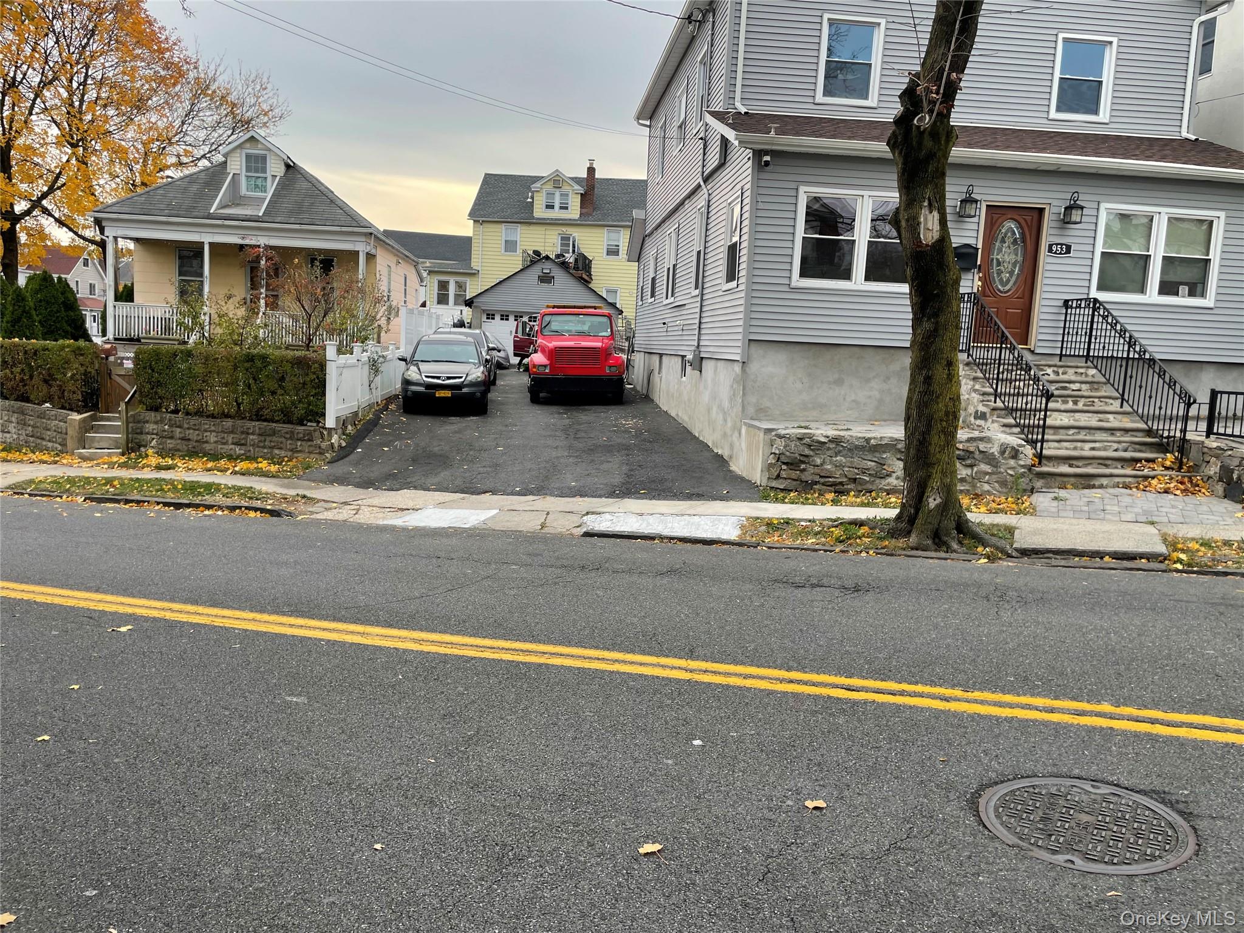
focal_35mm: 26
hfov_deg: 67.3
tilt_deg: -7.1
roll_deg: -3.2
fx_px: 934
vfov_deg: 53.1
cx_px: 622
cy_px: 466
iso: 32
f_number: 1.6
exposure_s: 1/339
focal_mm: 4.2
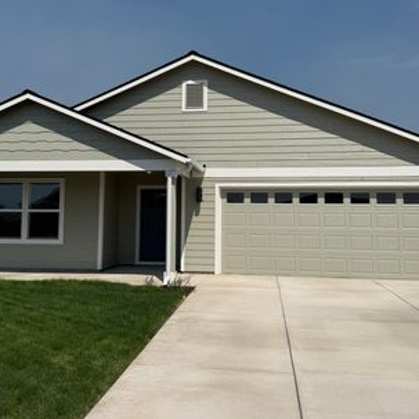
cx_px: 192
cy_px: 187
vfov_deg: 47.1
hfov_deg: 47.2
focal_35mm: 35
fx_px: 479
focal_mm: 6.76
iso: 80
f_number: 1.78
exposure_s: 1/11905
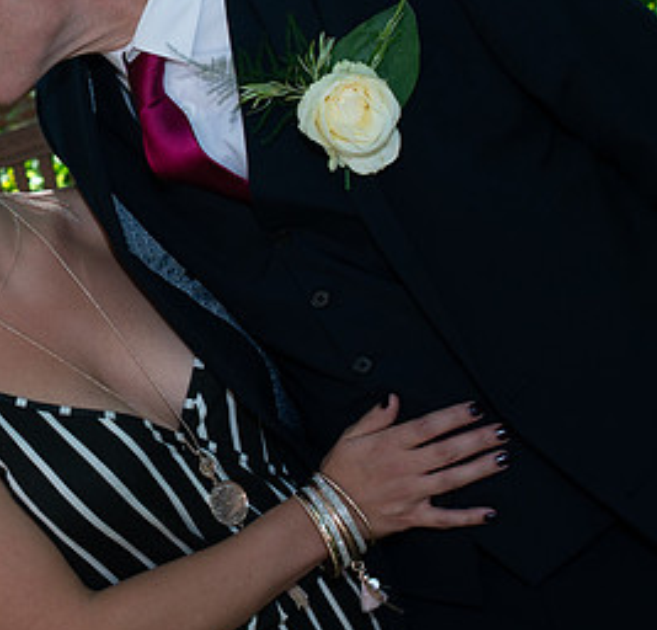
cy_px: 82
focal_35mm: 106
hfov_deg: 16.3
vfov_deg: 15.9
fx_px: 2230
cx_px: -41
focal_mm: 35
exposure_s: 1/125
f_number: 6.3
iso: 100
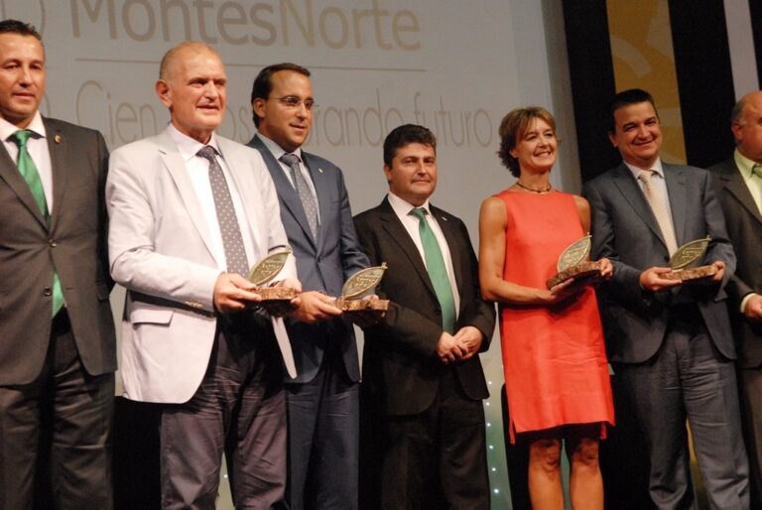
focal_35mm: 68
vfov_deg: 20.2
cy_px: 255
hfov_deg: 29.8
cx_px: 381
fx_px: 1430
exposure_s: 1/160
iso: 1250
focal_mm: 45
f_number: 7.1
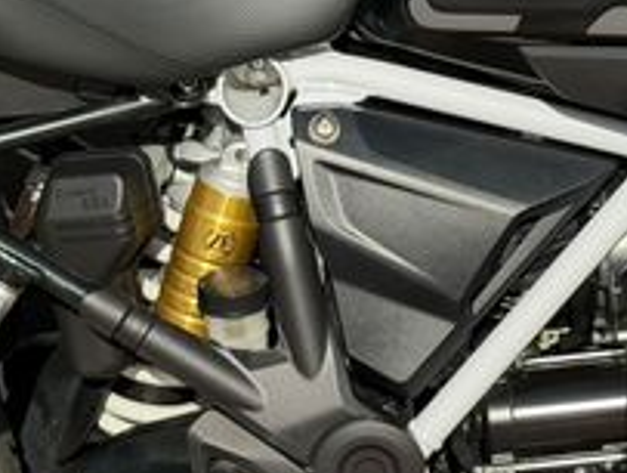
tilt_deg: -22.4
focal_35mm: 151
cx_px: 581
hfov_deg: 12.9
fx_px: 2740
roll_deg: +1.4
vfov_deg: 9.8
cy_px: 124
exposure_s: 1/4098
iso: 80
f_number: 1.78
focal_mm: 6.76
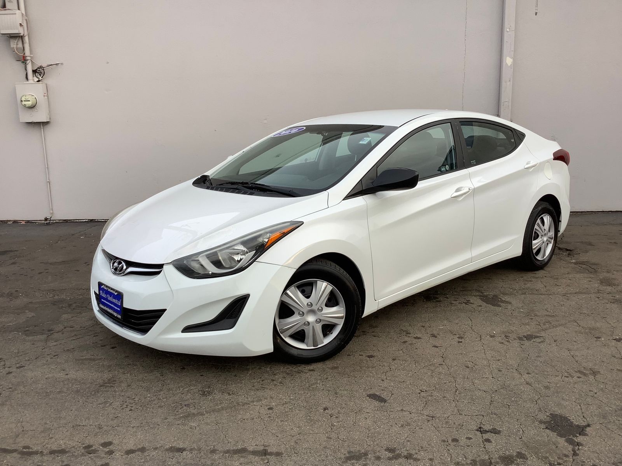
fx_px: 557
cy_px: 233
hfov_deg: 58.4
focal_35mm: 31
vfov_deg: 45.4
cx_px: 311
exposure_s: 1/126
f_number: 2.4
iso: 25
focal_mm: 3.3
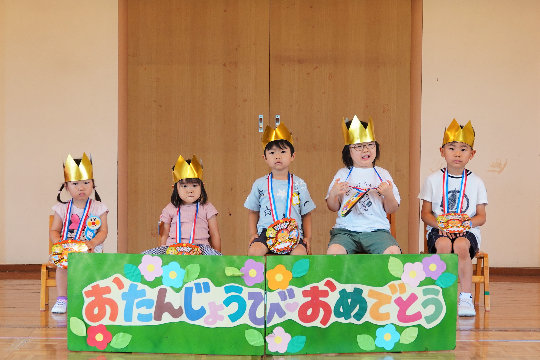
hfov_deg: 24.5
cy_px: 180
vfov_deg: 16.5
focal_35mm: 83
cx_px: 270
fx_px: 1245
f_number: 3.5
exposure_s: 1/100
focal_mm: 30.5
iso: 125
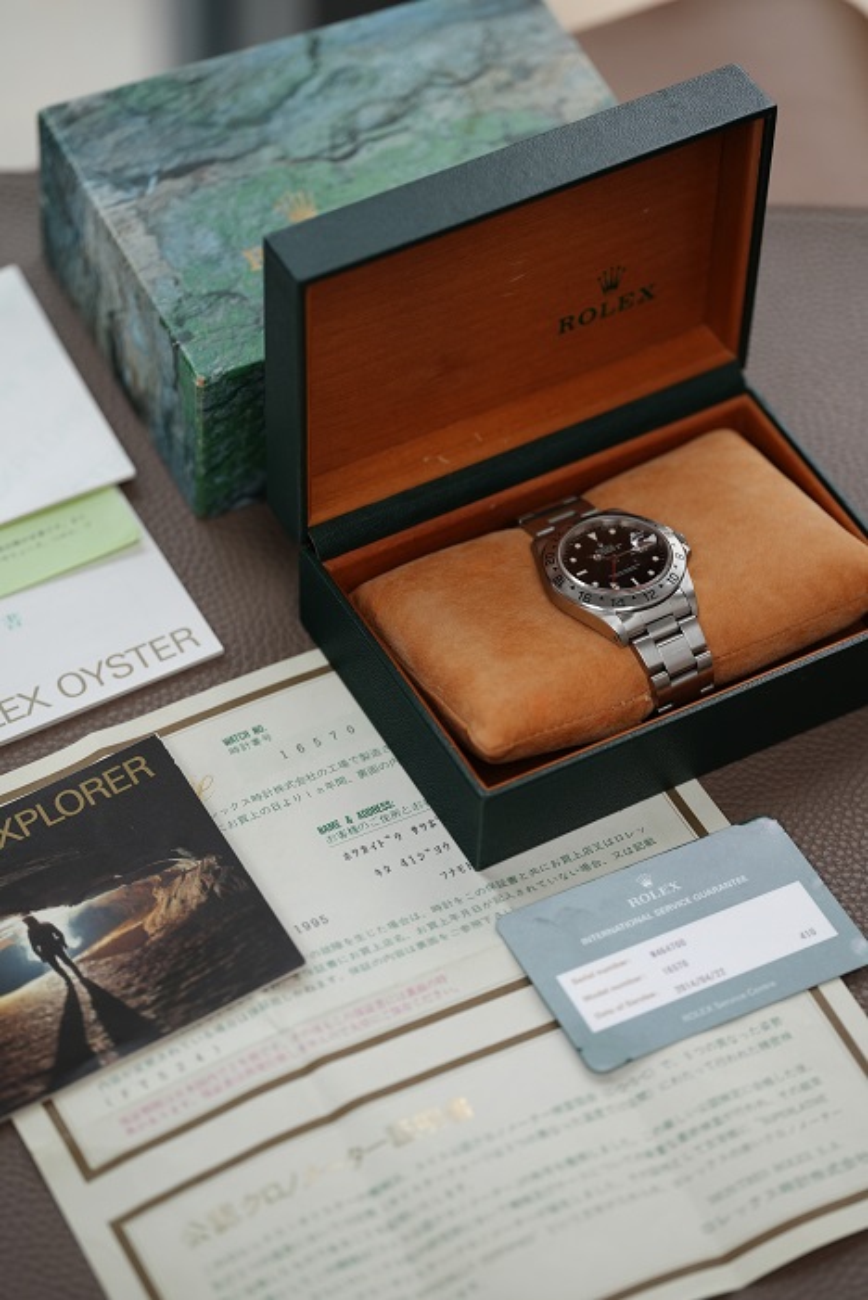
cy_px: 650
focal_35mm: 105
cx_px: 434
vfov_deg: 19.4
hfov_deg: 13.1
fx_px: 3793
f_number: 2.8
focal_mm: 105
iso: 1000
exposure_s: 1/160
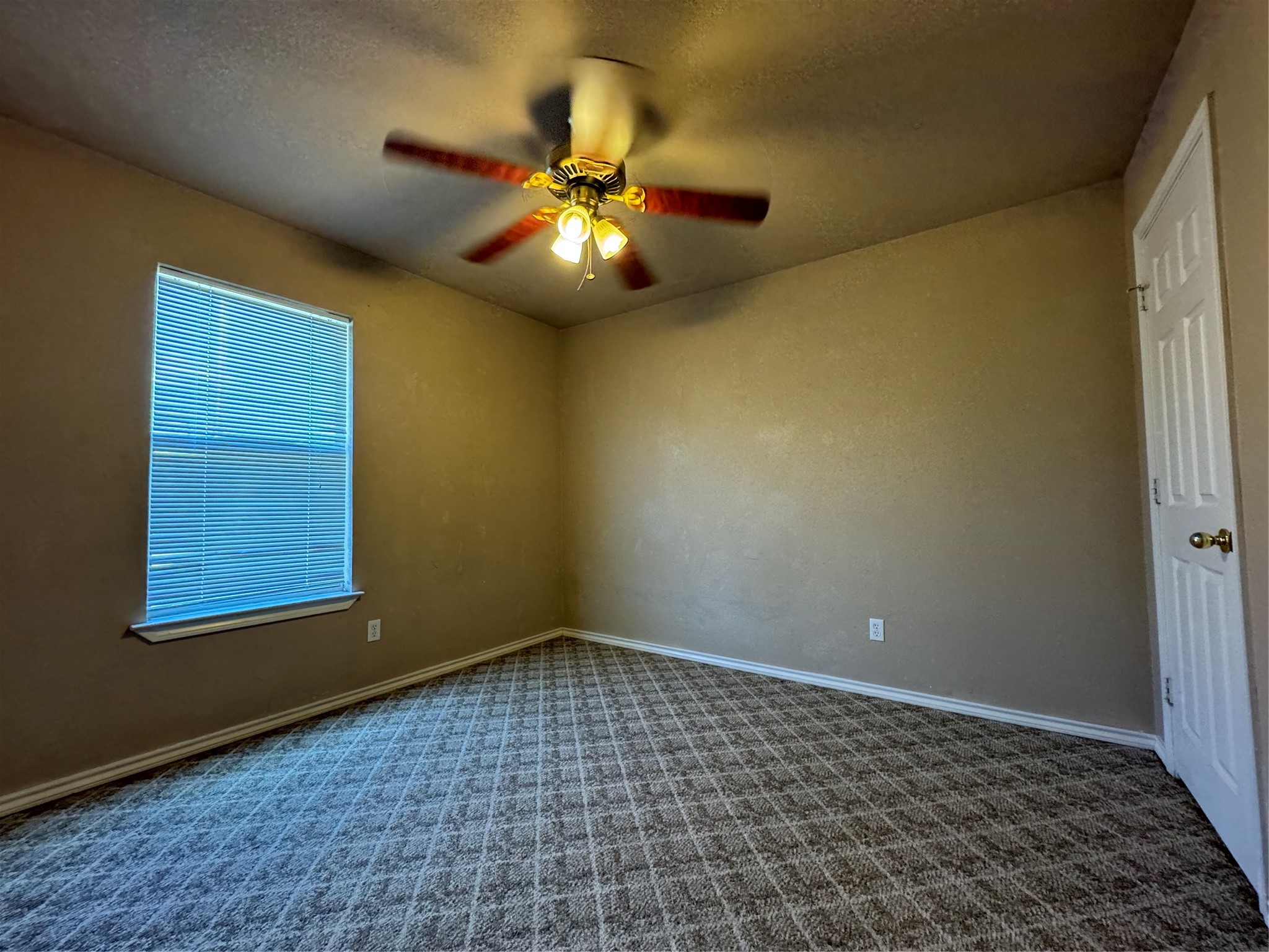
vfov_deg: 85.7
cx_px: 634
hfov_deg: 102.1
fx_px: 513
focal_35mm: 14
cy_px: 476
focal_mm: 2.22
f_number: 2.2
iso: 320
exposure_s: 1/60
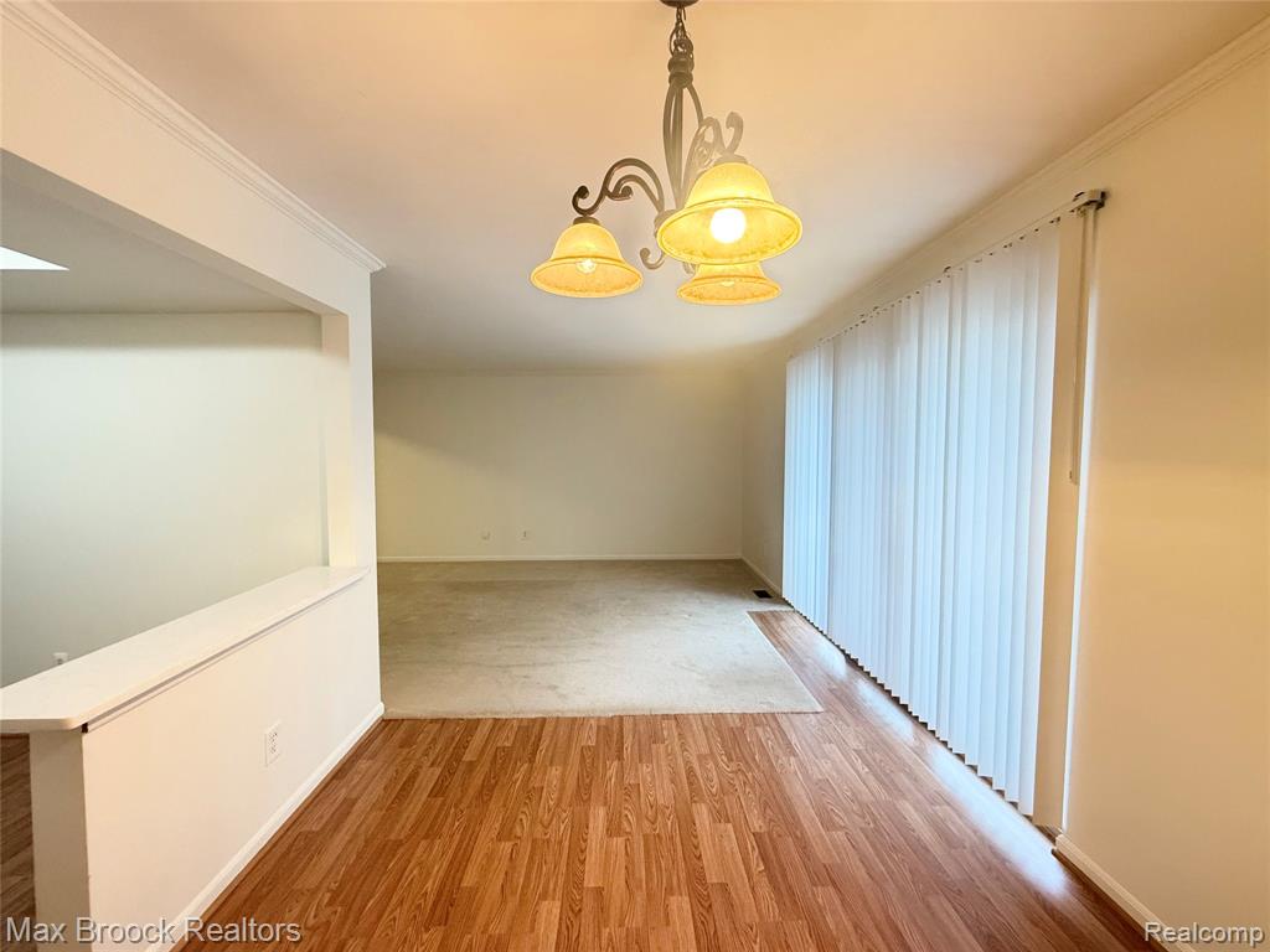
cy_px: 476
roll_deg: -0.2
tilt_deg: -2.8
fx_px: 514
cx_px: 635
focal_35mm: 14
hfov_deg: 102.1
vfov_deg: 85.7
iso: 400
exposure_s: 1/60
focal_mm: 2.22
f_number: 2.2
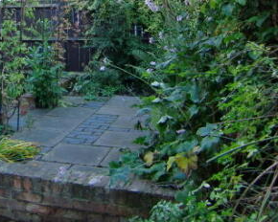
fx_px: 453
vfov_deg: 26.7
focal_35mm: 55
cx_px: 36
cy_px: 25
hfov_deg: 32.7
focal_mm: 4.9
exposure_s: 1/60
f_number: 2.6
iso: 80
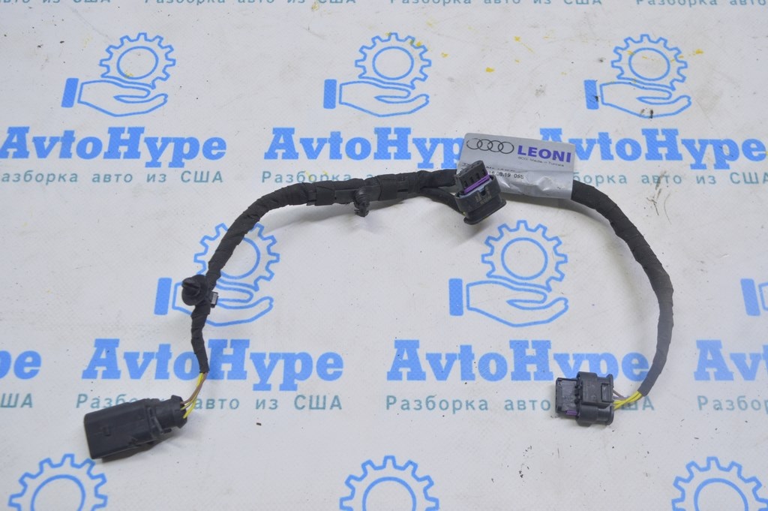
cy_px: 256
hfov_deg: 53.2
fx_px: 767
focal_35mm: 36
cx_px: 384
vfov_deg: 36.8
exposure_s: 1/25
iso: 400
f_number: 5.6
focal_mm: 24
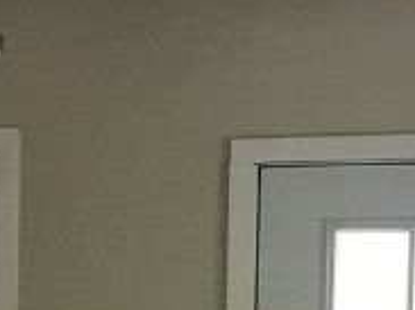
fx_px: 1881
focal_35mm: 157
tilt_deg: -5.2
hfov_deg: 12.5
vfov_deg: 9.0
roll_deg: -0.9
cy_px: 593
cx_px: 18
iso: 25
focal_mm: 3.99
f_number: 1.8
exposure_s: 1/30
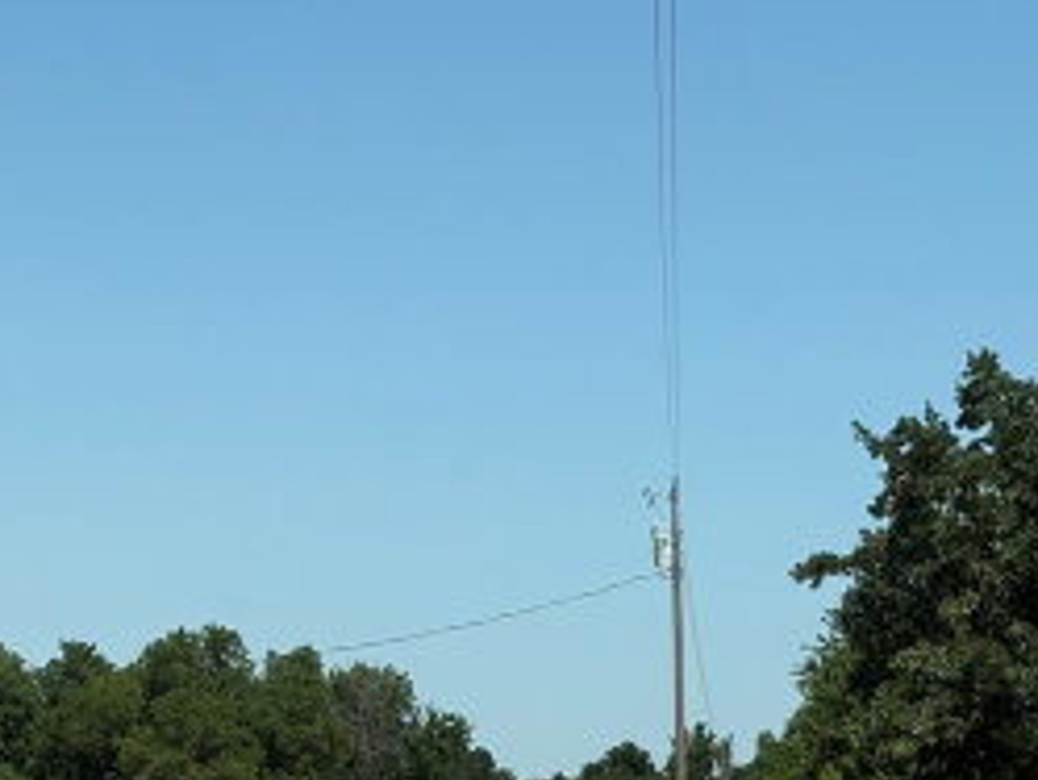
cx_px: 183
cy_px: 726
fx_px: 3210
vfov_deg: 13.7
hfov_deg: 18.2
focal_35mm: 107
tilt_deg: +2.0
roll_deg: -2.0
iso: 32
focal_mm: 5.96
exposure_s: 1/2865
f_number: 1.6
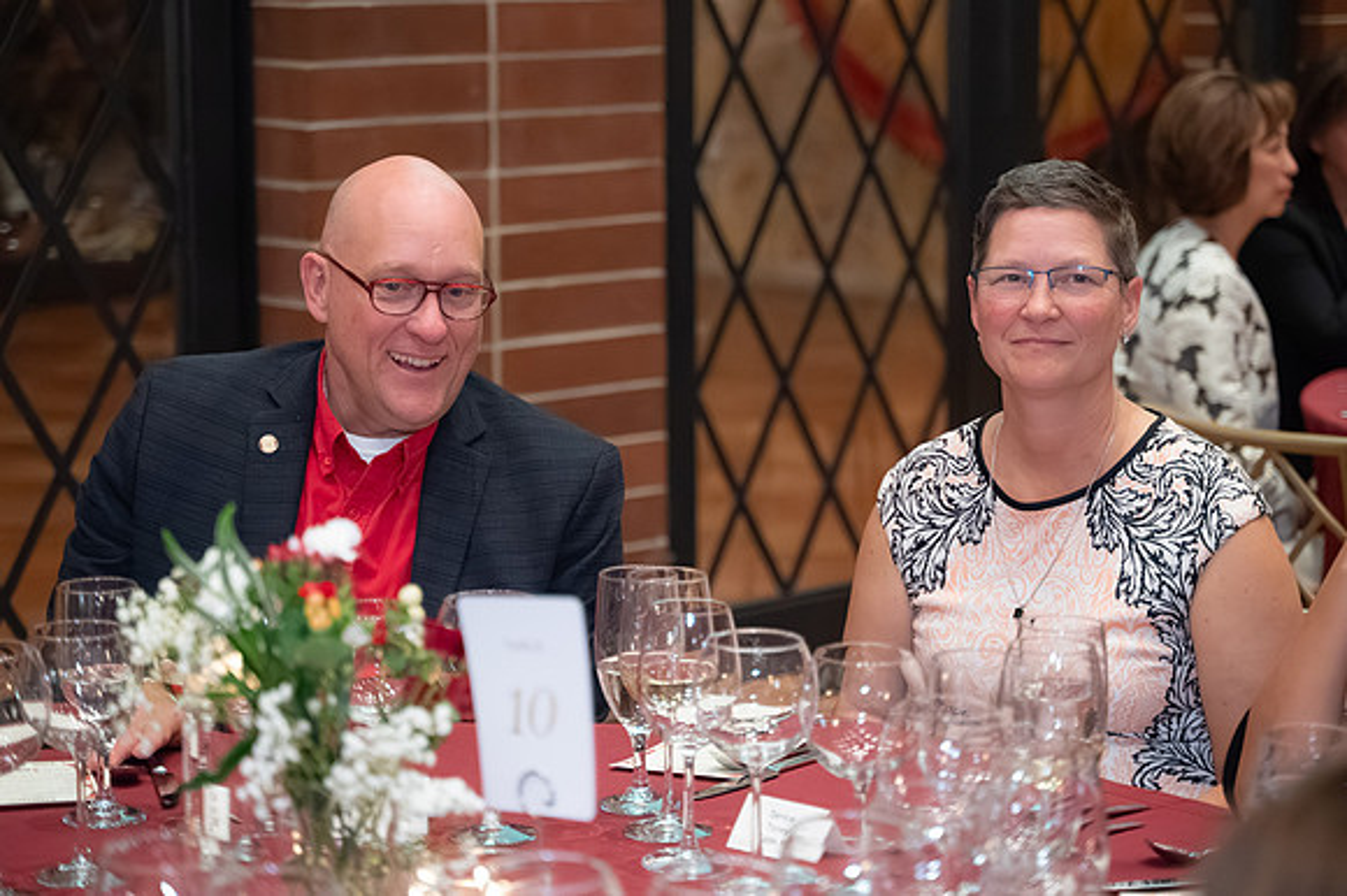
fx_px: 3322
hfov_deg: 22.9
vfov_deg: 15.4
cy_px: 390
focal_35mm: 89
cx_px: 635
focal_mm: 75
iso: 8000
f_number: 2.8
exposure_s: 1/200
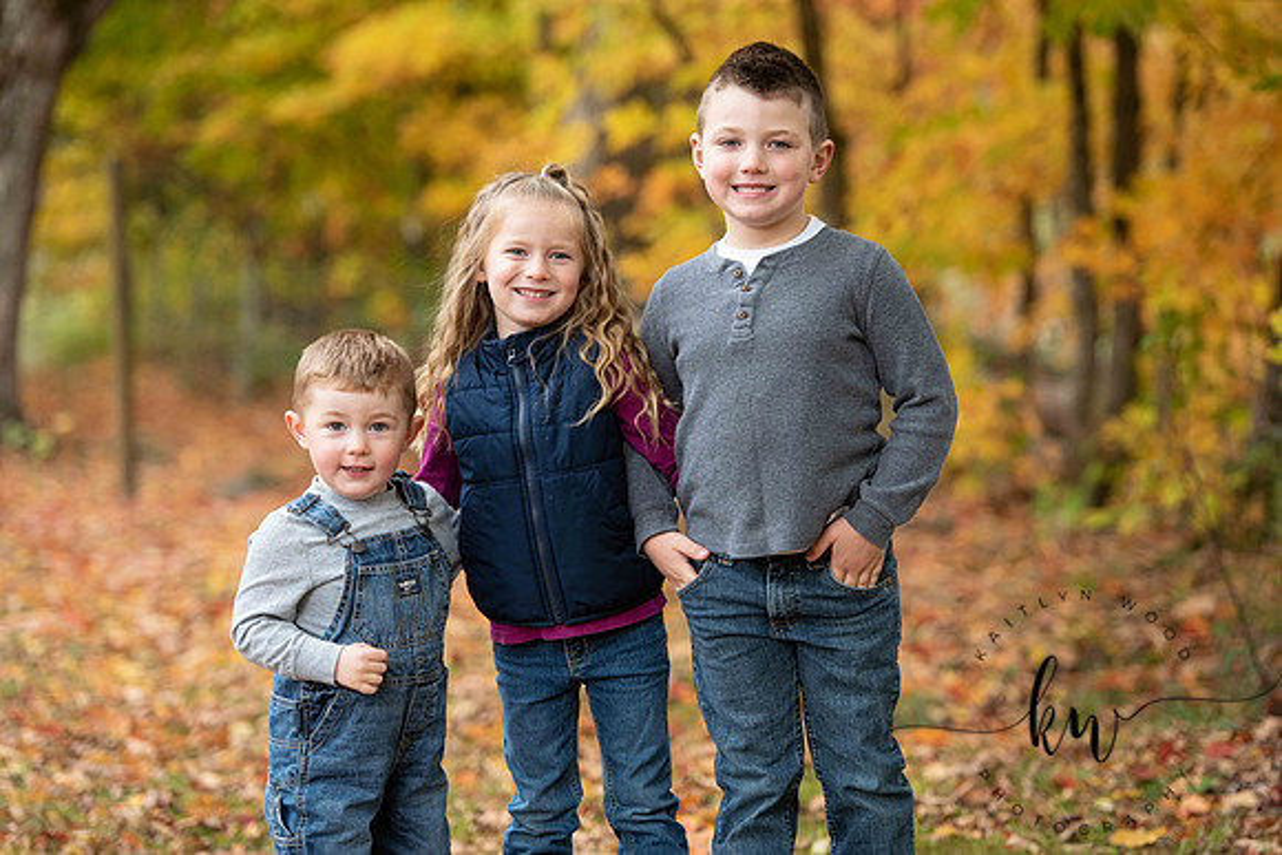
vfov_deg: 11.2
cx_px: 641
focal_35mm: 122
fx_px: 4345
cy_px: 428
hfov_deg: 16.8
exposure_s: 1/400
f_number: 3.2
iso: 500
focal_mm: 122
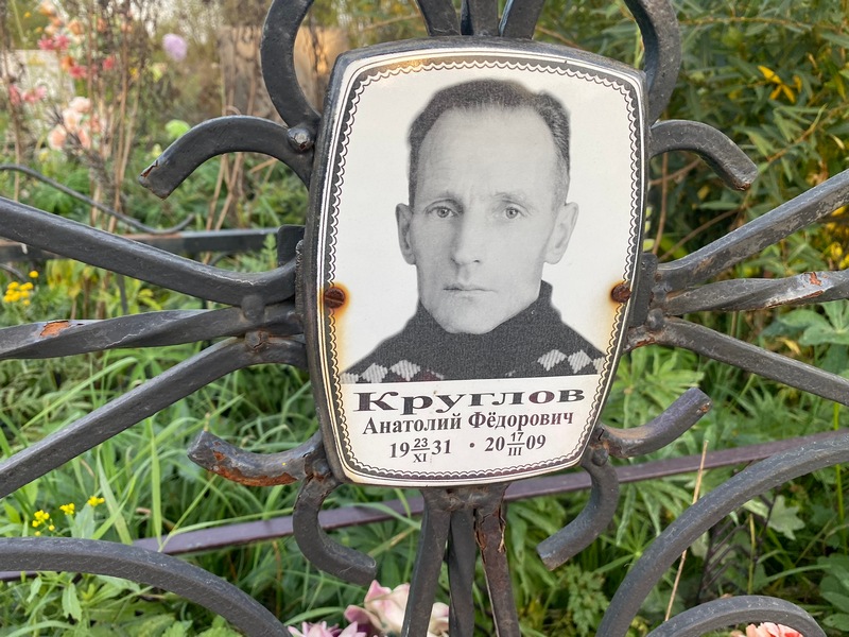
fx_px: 638
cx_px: 424
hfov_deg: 67.3
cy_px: 318
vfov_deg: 53.1
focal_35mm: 26
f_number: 1.8
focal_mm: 4.25
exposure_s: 1/164
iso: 32
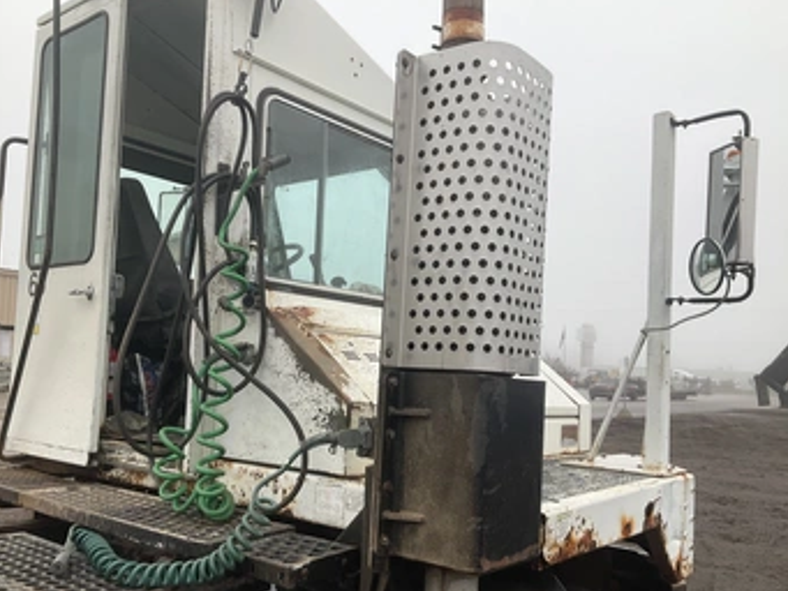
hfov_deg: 53.9
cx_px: 363
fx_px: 774
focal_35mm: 34
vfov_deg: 41.7
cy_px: 335
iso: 25
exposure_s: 1/419
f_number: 1.8
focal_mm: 3
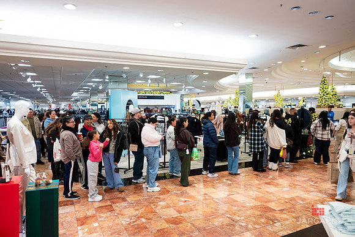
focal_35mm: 24
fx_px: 239
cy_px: 118
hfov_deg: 73.3
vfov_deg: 52.8
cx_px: 178
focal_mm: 24
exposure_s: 1/125
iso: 1000
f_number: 3.2
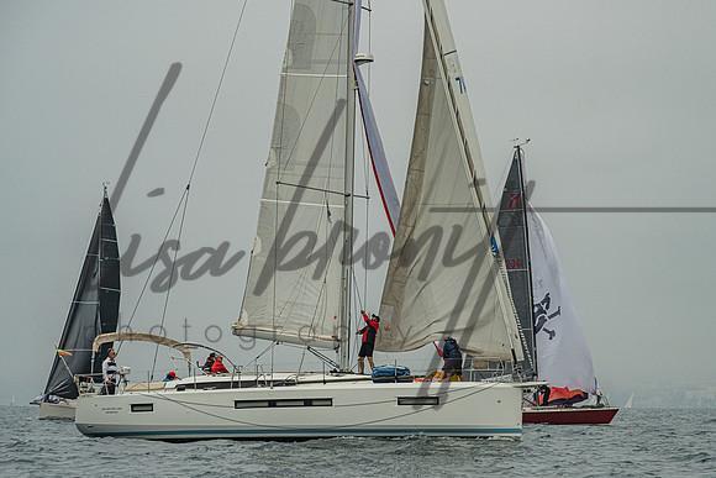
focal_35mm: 158
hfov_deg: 13.0
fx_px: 3153
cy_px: 243
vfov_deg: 8.7
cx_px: 408
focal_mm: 120
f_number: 6.3
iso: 400
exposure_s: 1/3200
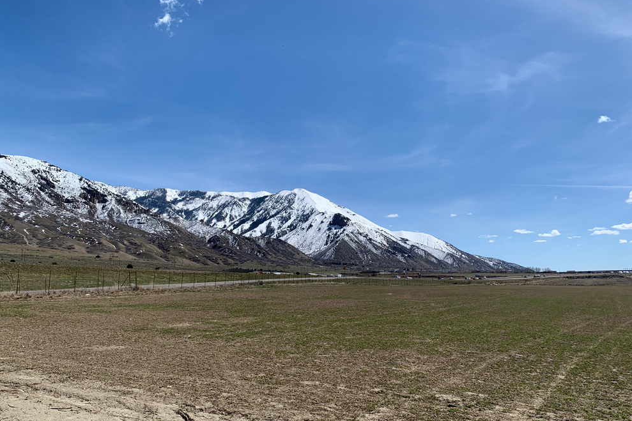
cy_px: 240
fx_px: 491
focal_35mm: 28
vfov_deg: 46.3
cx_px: 306
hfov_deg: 65.5
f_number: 1.8
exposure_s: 1/4098
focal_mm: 4.25
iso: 25
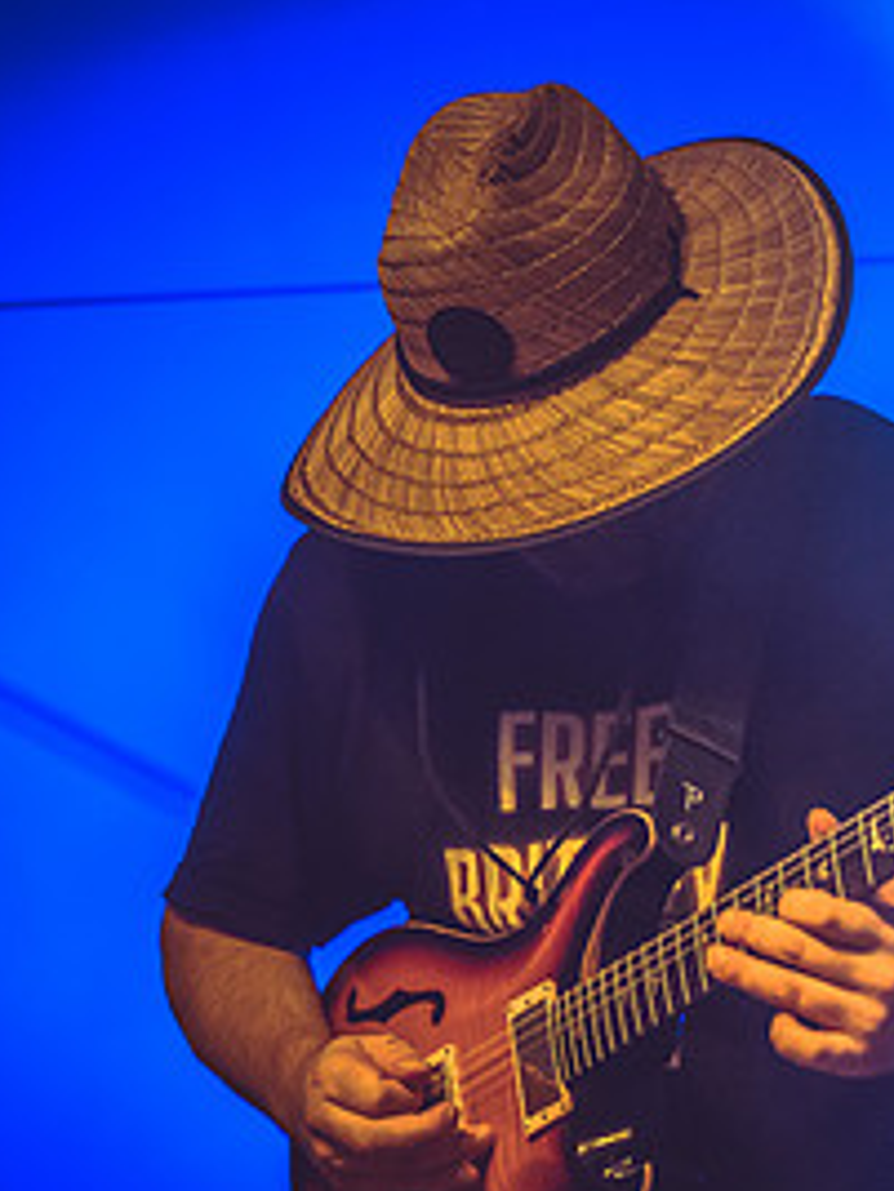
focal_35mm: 156
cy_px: 727
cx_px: 1099
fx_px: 5372
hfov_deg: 9.4
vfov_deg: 12.7
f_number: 4.5
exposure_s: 1/100
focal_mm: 75
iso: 1600
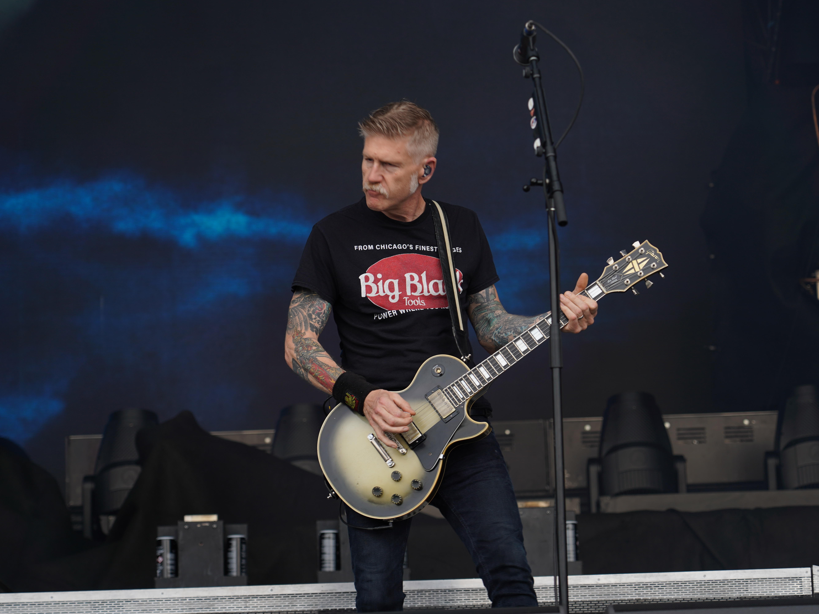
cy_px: 306
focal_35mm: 114
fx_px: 2697
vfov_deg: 13.0
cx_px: 410
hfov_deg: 17.3
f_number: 4.5
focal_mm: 105
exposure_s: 1/200
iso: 100
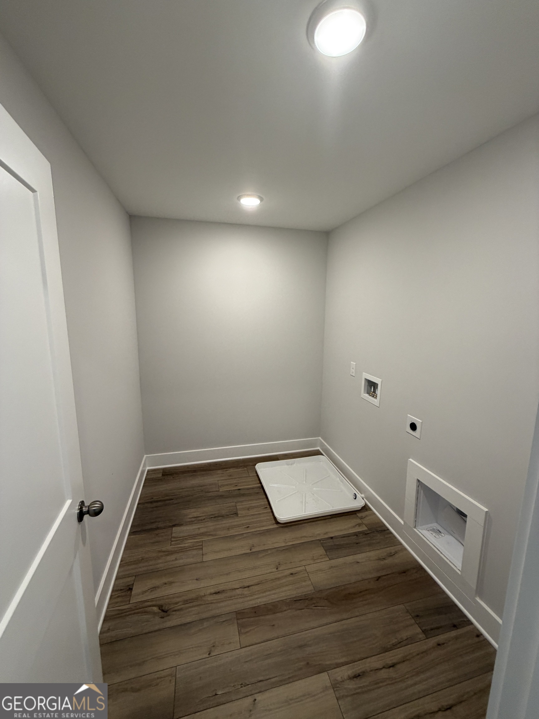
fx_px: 291
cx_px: 270
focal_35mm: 14
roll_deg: -0.5
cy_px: 360
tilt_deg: -8.9
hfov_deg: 85.7
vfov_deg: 102.1
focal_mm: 2.22
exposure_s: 1/120
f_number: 2.2
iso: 250
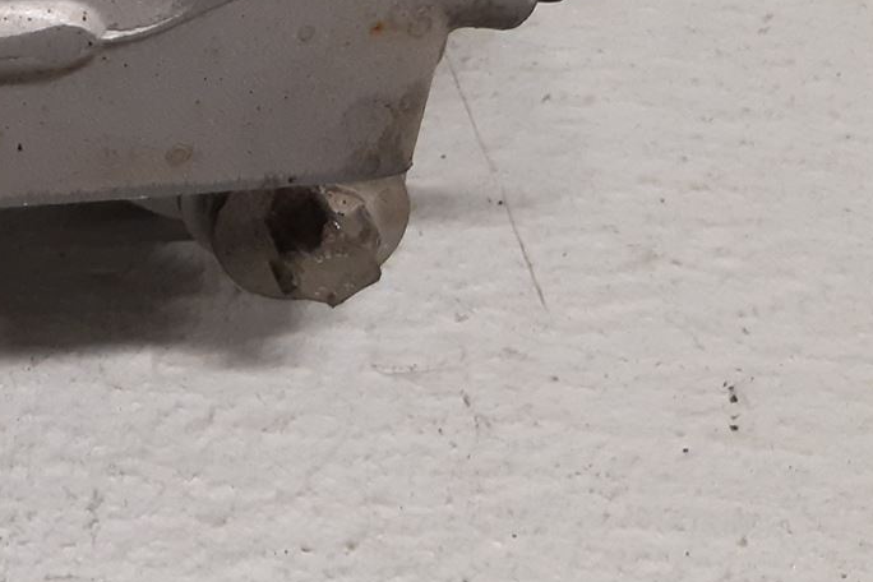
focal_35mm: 81
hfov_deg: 22.3
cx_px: -277
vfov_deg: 15.8
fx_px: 1964
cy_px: -218
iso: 160
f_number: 1.7
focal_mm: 3.93
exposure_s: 1/50
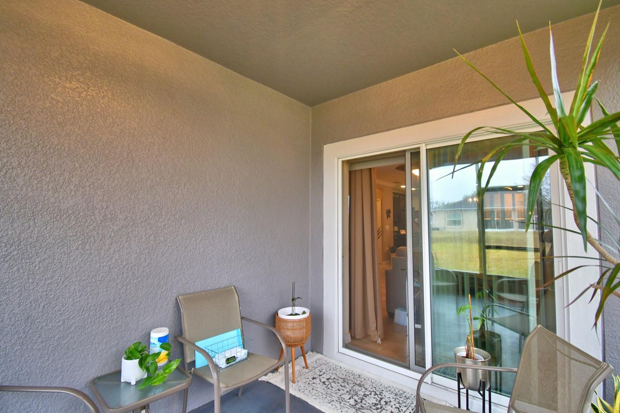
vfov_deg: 73.7
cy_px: 205
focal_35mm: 16
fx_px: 275
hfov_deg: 96.8
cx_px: 314
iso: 450
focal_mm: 10
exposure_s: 1/30
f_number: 4.5
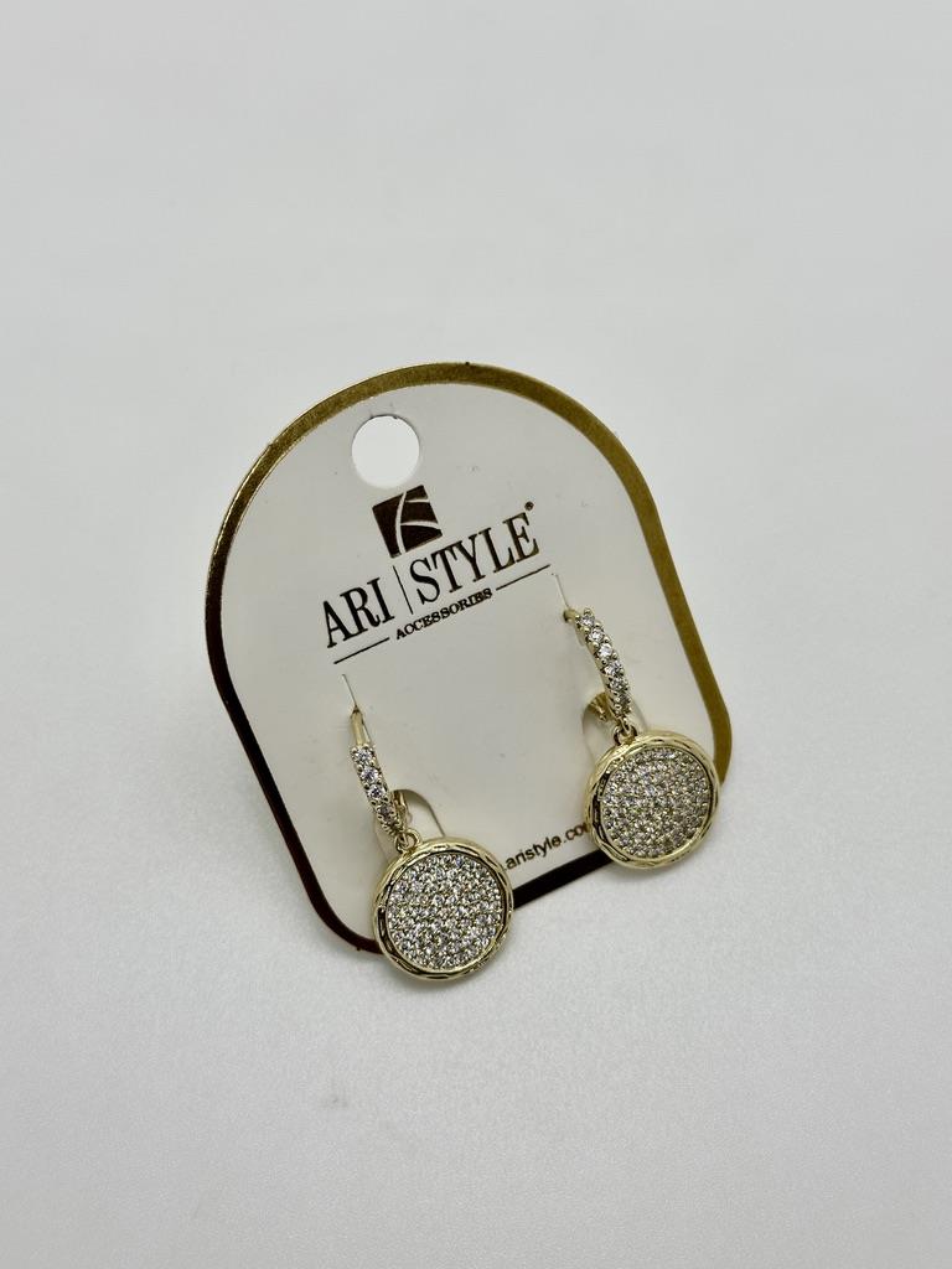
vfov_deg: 39.7
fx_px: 1760
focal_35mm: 48
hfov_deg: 30.3
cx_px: 476
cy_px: 634
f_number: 1.78
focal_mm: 6.86
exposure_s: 1/244
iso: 50
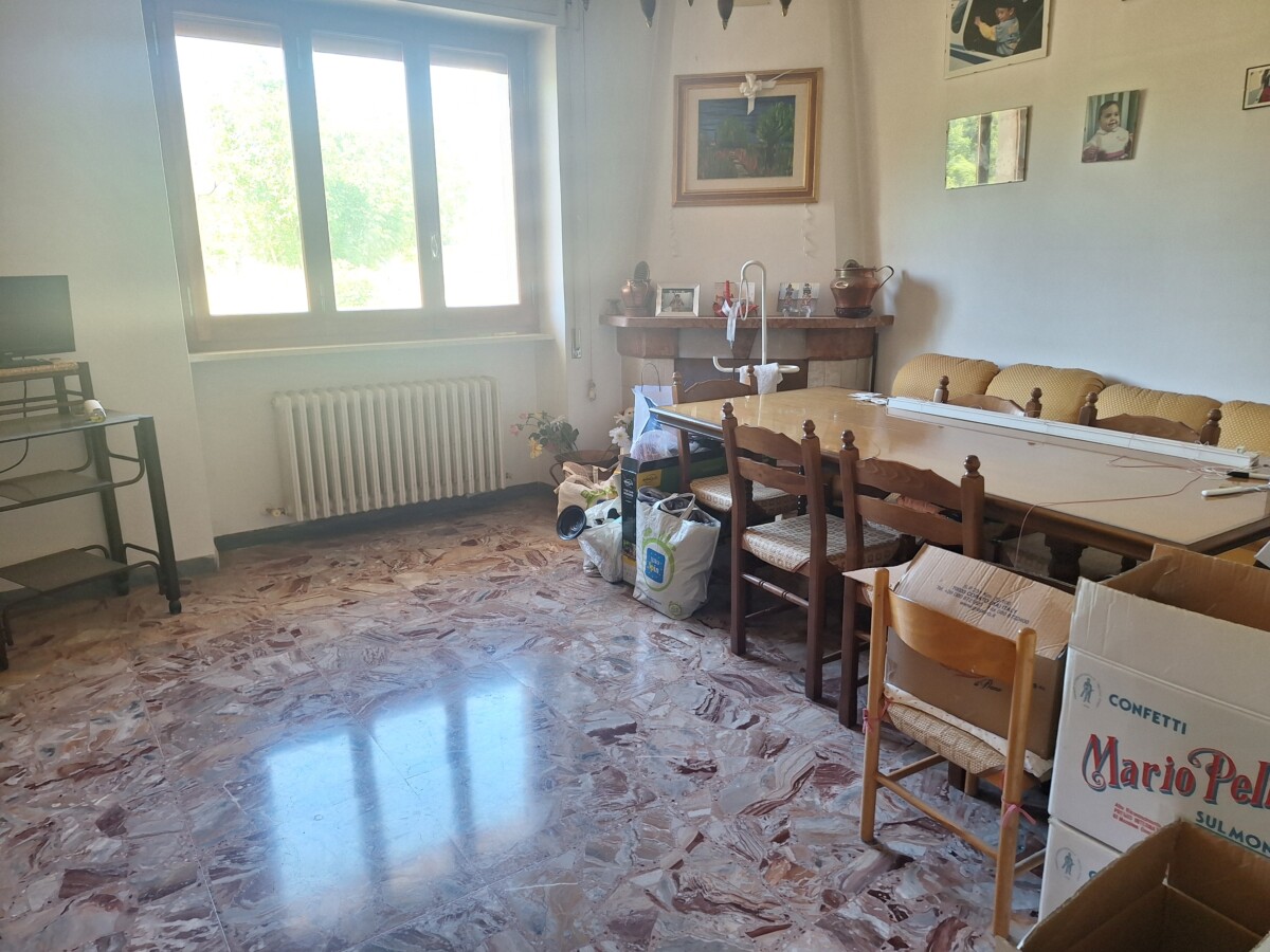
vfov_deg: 58.9
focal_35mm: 23
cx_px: 635
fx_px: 844
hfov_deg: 73.9
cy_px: 476
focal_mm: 5.54
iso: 50
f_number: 1.8
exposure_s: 1/50
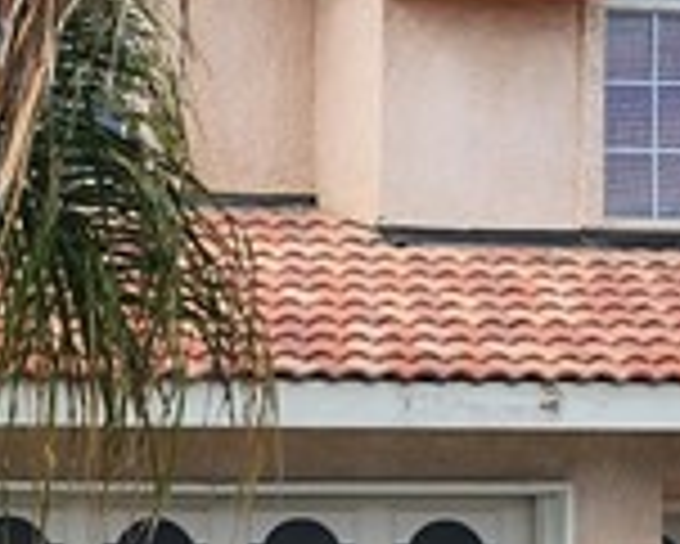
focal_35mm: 152
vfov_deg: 9.9
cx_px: -473
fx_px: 3061
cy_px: 823
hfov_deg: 11.9
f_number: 1.8
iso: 25
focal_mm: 5.54
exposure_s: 1/968
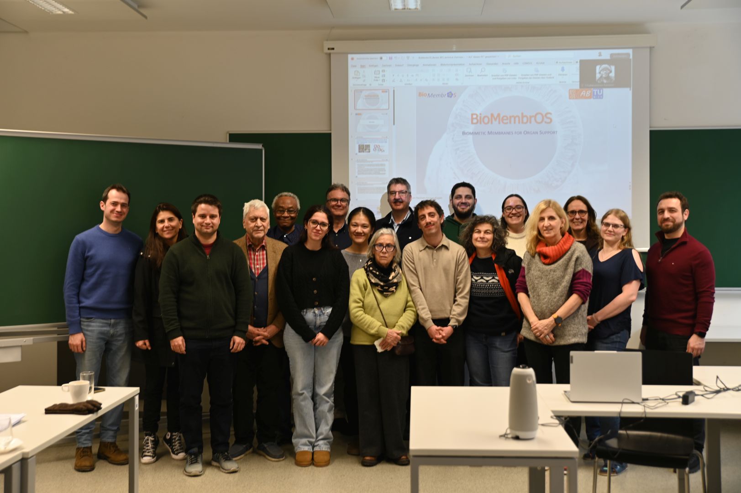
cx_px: 370
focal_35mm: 44
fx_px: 905
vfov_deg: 30.5
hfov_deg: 44.5
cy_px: 246
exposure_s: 1/50
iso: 200
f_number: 3.5
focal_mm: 44
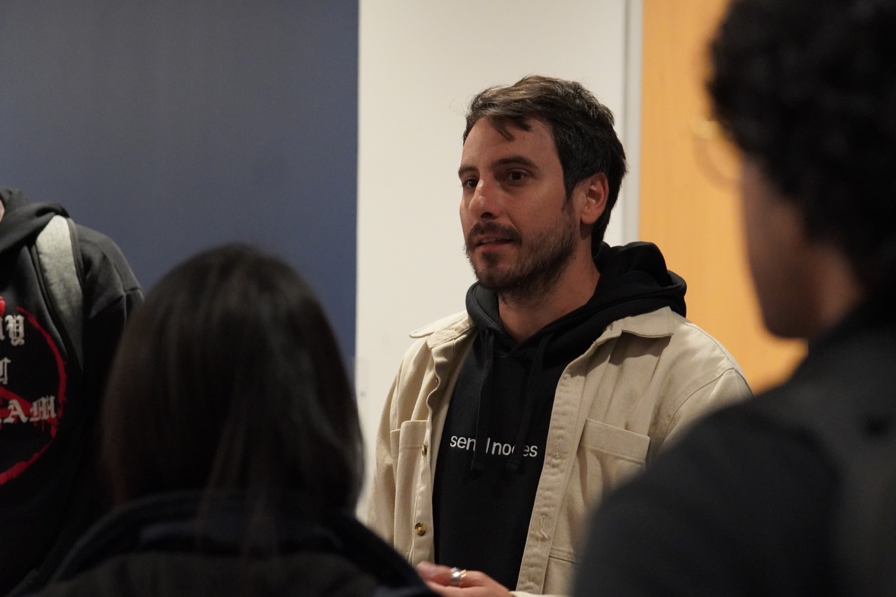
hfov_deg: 18.2
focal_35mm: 112
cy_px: 298
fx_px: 2799
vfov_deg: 12.2
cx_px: 448
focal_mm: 75
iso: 6400
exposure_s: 1/160
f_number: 3.2
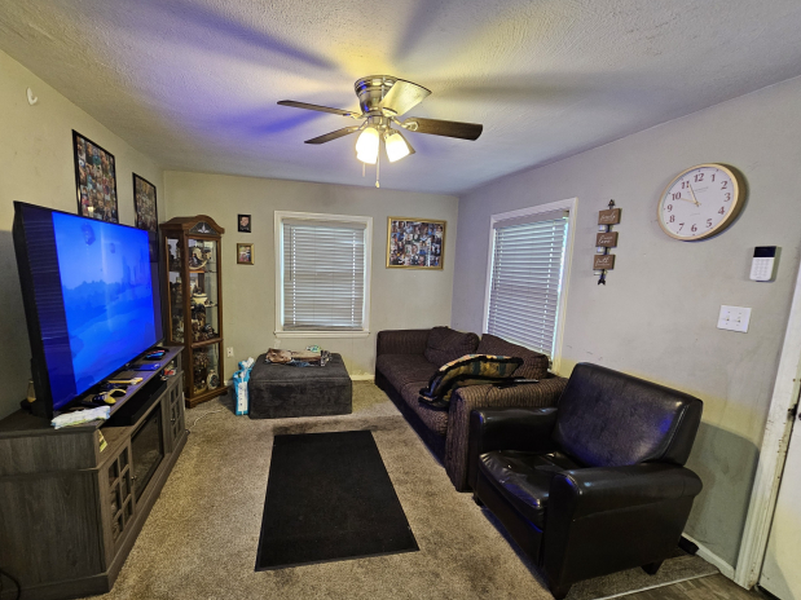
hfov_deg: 101.9
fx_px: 324
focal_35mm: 14
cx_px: 371
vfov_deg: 85.6
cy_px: 312
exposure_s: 1/30
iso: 320
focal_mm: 2.2
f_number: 2.2
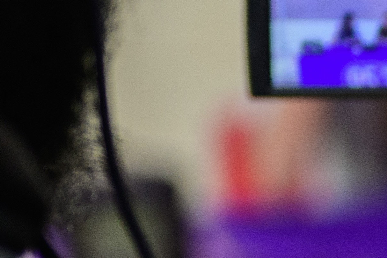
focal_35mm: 340
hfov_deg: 5.9
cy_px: 291
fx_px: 3654
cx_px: 727
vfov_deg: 4.0
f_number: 1.8
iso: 400
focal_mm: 50
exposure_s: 1/640
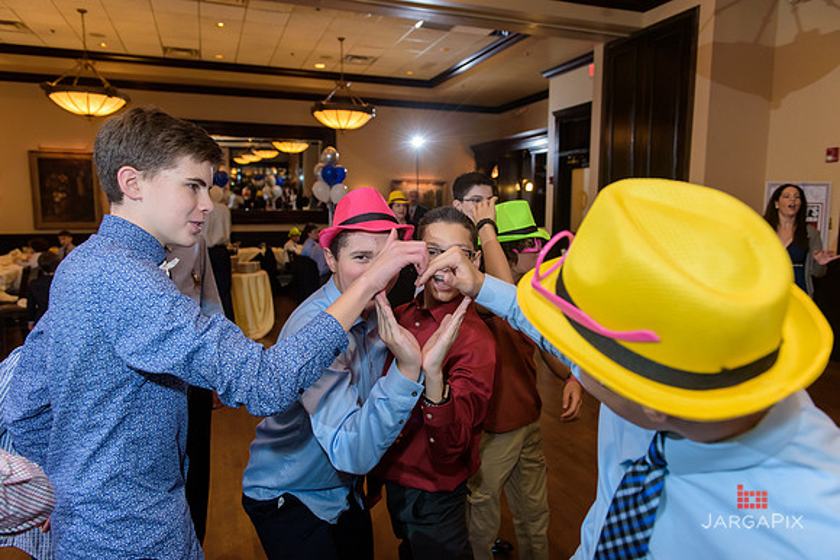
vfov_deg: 53.2
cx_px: 420
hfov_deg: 73.7
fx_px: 560
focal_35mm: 24
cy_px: 280
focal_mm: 24
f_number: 3.2
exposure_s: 1/125
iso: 1600
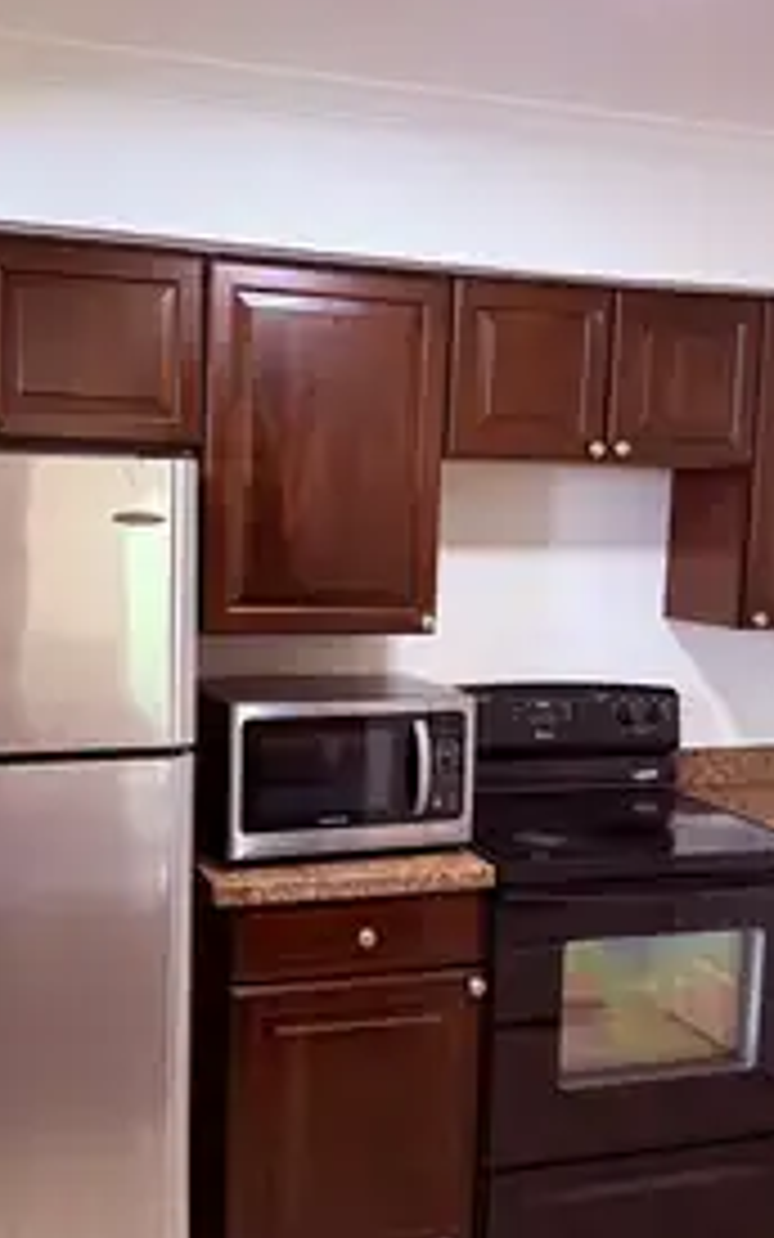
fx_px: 1248
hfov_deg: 34.3
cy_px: 648
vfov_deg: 52.7
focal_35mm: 37
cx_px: 288
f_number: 1.78
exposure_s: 1/60
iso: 400
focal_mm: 6.76
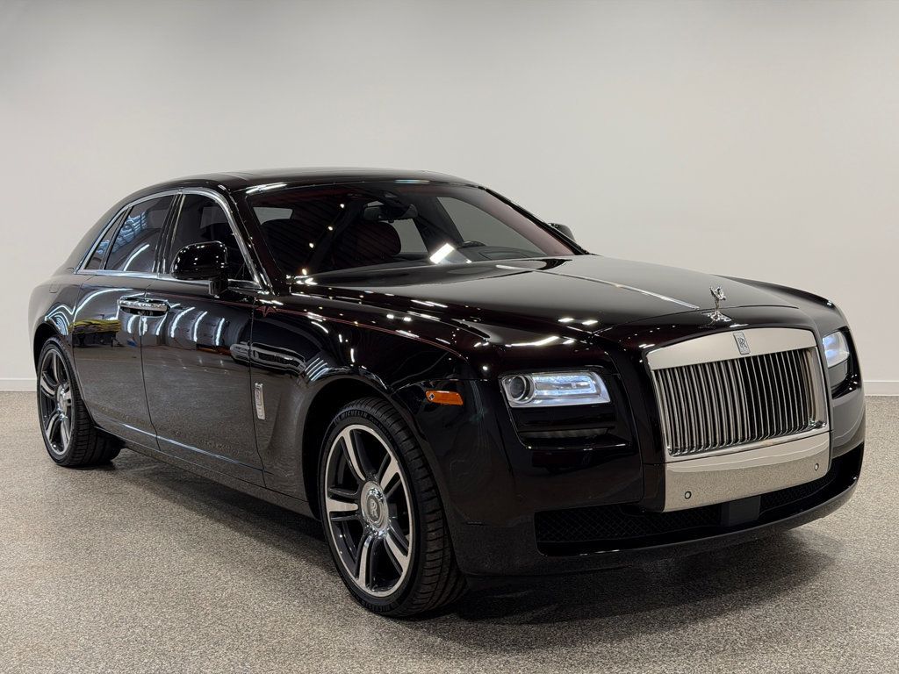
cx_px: 450
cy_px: 337
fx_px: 1247
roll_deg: +2.2
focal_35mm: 48
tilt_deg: -6.4
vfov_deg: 30.3
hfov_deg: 39.7
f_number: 1.78
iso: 50
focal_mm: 6.76
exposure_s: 1/174
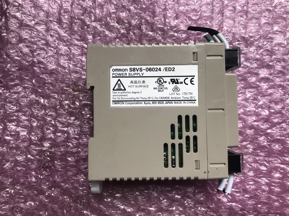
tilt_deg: -87.0
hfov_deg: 63.4
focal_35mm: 28
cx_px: 144
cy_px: 108
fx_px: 234
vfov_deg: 49.7
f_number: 1.8
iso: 25
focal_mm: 3.99
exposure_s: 1/40
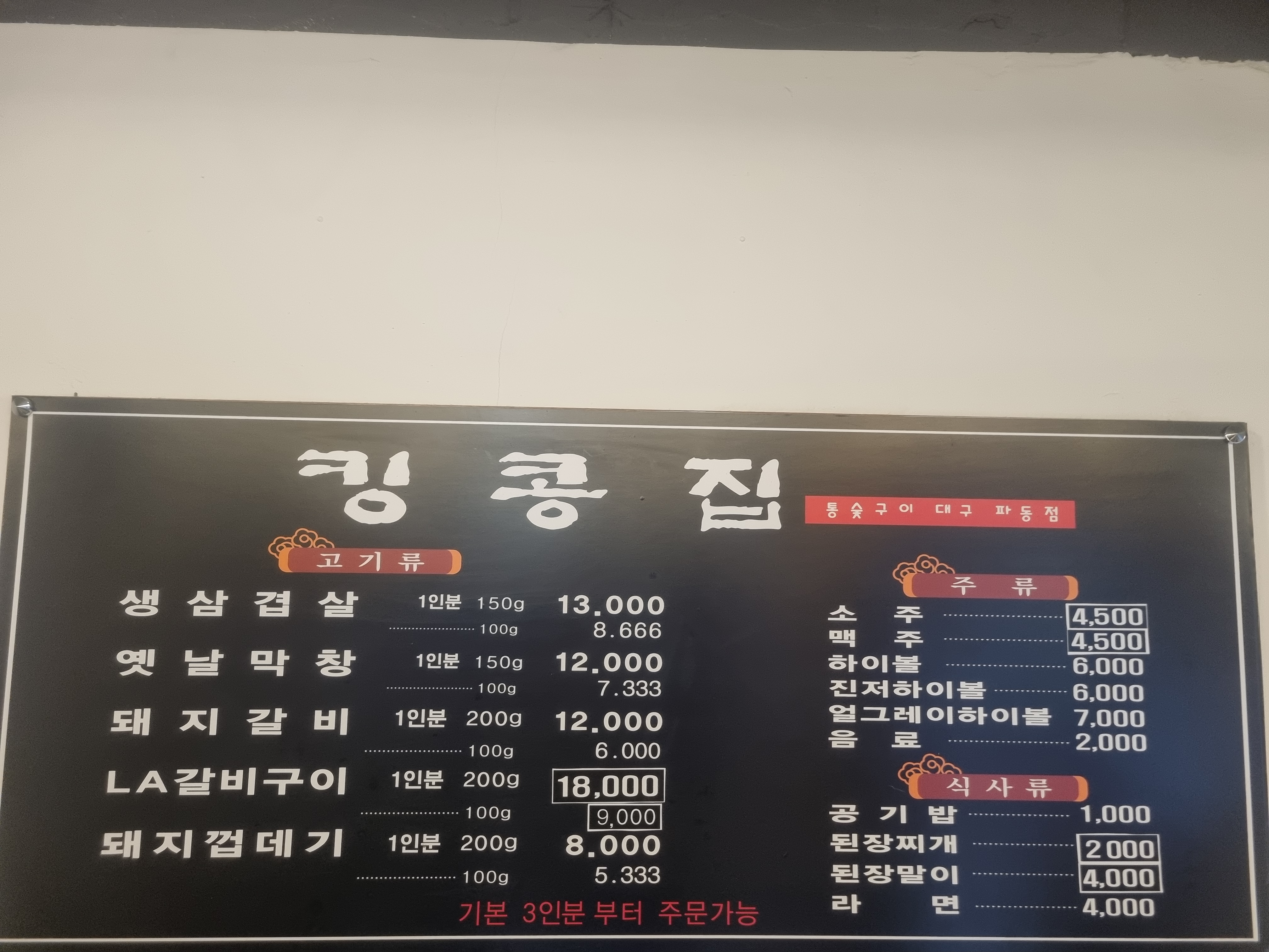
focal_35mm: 26
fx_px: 953
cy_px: 476
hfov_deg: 67.3
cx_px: 634
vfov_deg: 53.1
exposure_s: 1/120
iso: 320
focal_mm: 5.4
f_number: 1.8
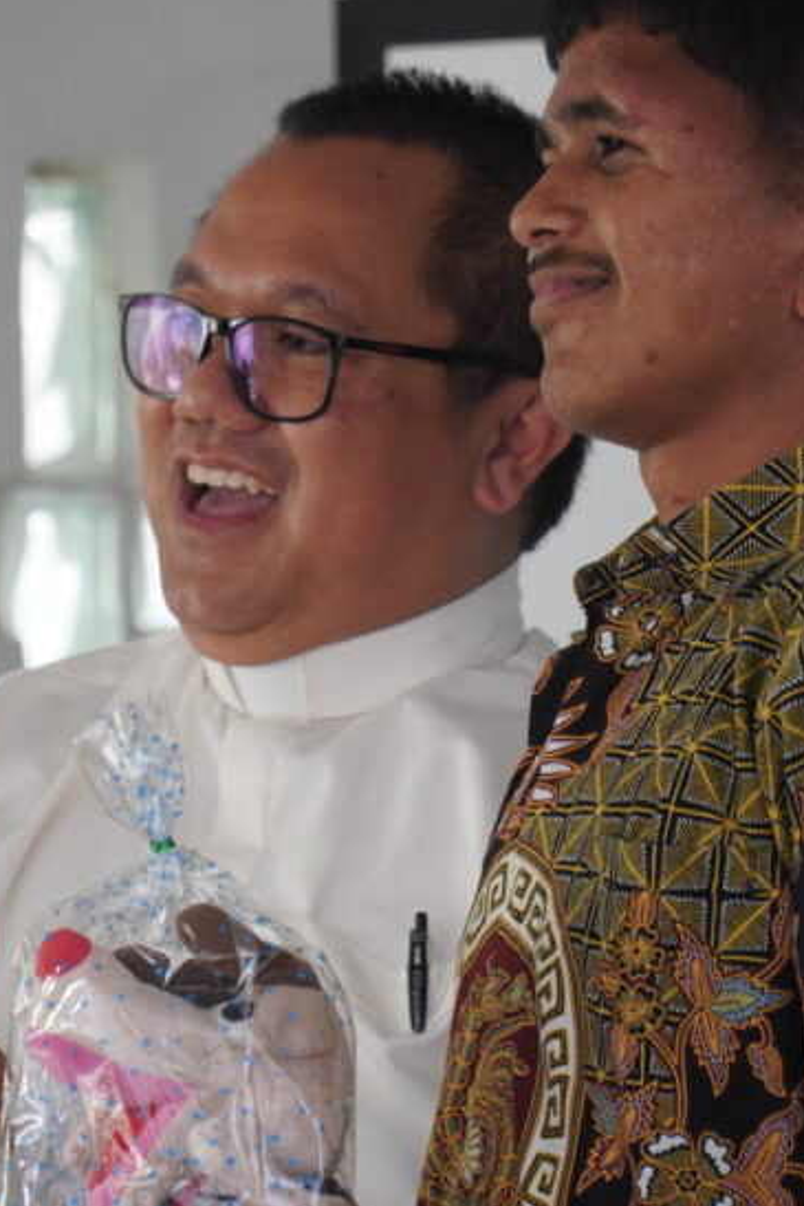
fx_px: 9775
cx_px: 465
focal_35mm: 292
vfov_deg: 7.1
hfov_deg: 4.7
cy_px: 602
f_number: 4
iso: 800
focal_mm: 104
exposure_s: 1/160
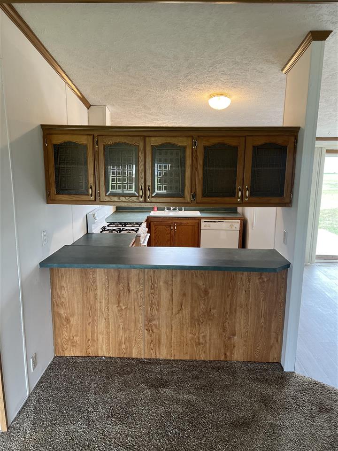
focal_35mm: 26
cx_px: 169
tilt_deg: -12.1
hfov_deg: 53.1
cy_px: 226
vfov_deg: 67.3
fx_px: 338
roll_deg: +1.2
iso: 125
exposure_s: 1/115
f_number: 1.5
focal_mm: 5.7
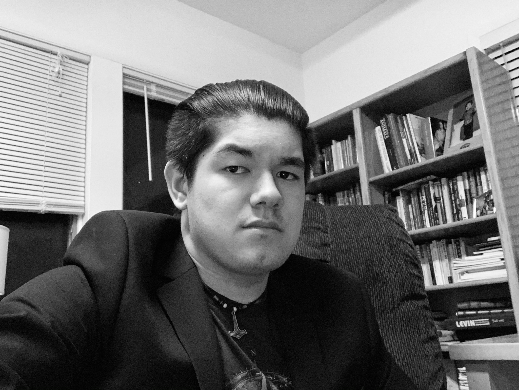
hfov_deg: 56.8
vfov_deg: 44.2
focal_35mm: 32
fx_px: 480
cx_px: 260
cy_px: 195
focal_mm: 2.87
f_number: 2.2
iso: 160
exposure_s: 1/34
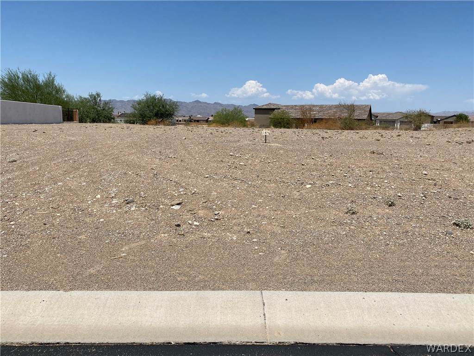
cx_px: 237
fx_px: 356
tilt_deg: -9.5
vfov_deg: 53.1
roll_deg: +0.0
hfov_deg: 67.3
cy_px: 178
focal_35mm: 26
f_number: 1.8
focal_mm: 4.25
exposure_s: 1/6061
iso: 32
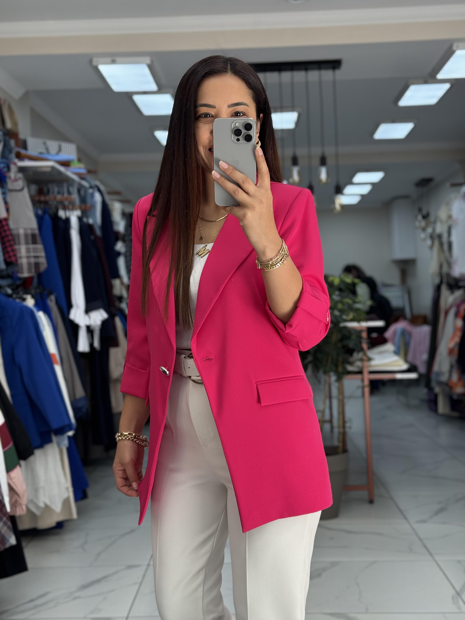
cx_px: 232
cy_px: 310
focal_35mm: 48
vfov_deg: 39.7
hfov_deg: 30.3
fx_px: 860
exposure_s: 1/100
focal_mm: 6.76
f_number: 1.78
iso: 50
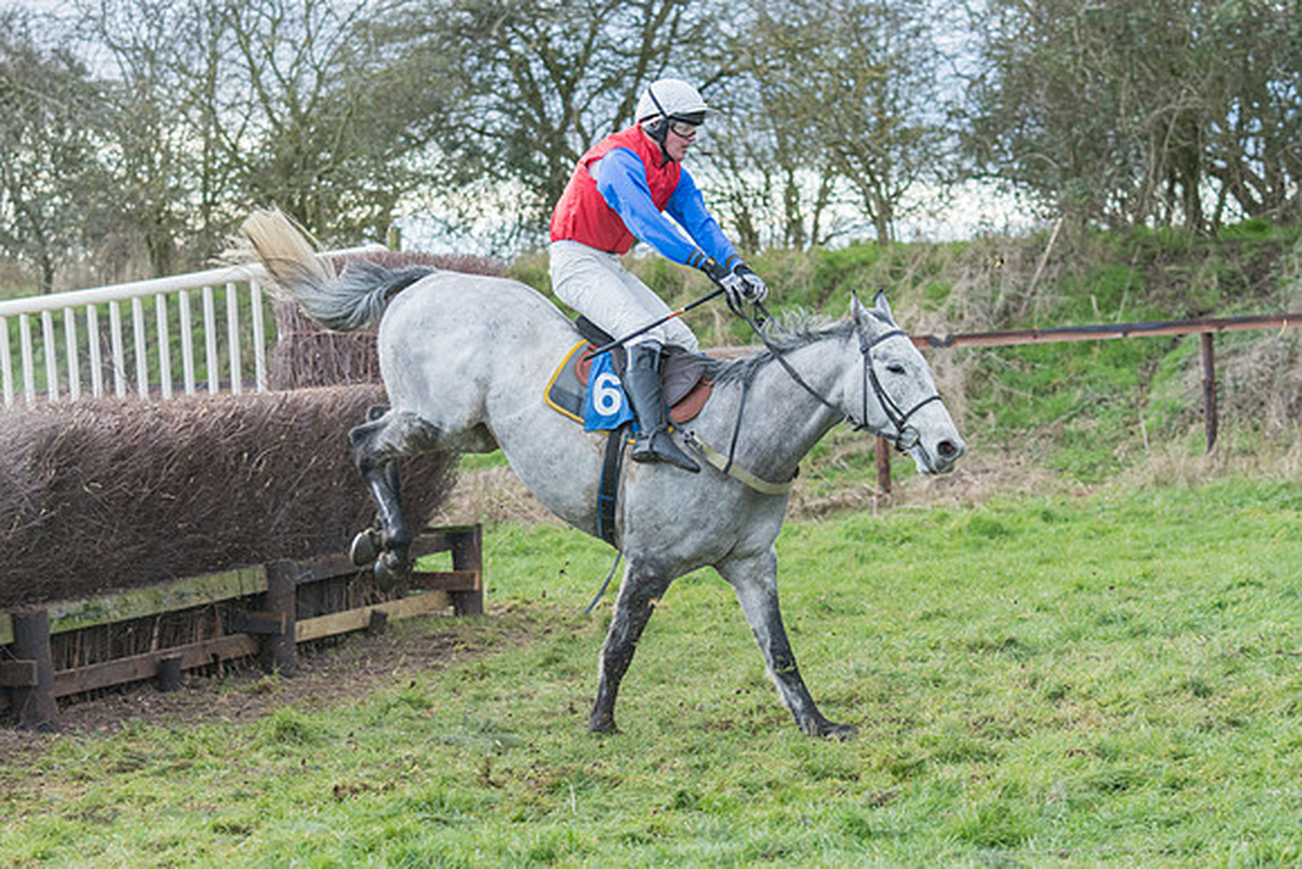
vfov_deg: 14.1
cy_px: 481
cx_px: 618
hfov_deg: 21.0
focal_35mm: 97
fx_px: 3518
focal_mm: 70
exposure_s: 1/1000
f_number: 2.8
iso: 800
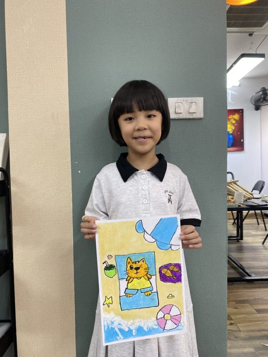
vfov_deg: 67.3
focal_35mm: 26
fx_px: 268
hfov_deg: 53.1
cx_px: 134
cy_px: 178
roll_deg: +1.3
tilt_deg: -1.1
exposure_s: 1/100
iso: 125
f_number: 1.8
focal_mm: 4.25
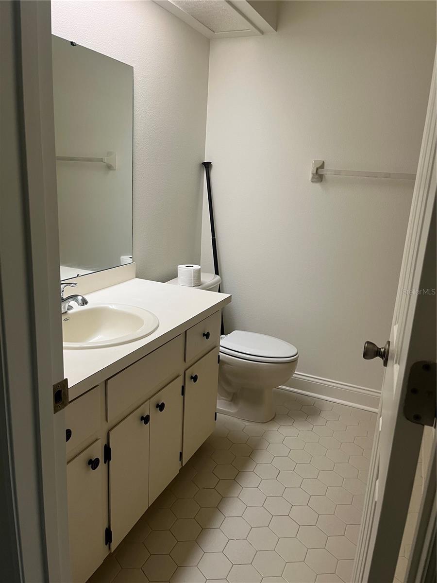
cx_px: 218
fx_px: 438
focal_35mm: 26
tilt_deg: -14.8
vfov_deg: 67.3
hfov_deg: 53.1
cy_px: 292
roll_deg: -2.8
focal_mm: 5.1
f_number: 1.6
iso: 100
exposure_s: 1/60
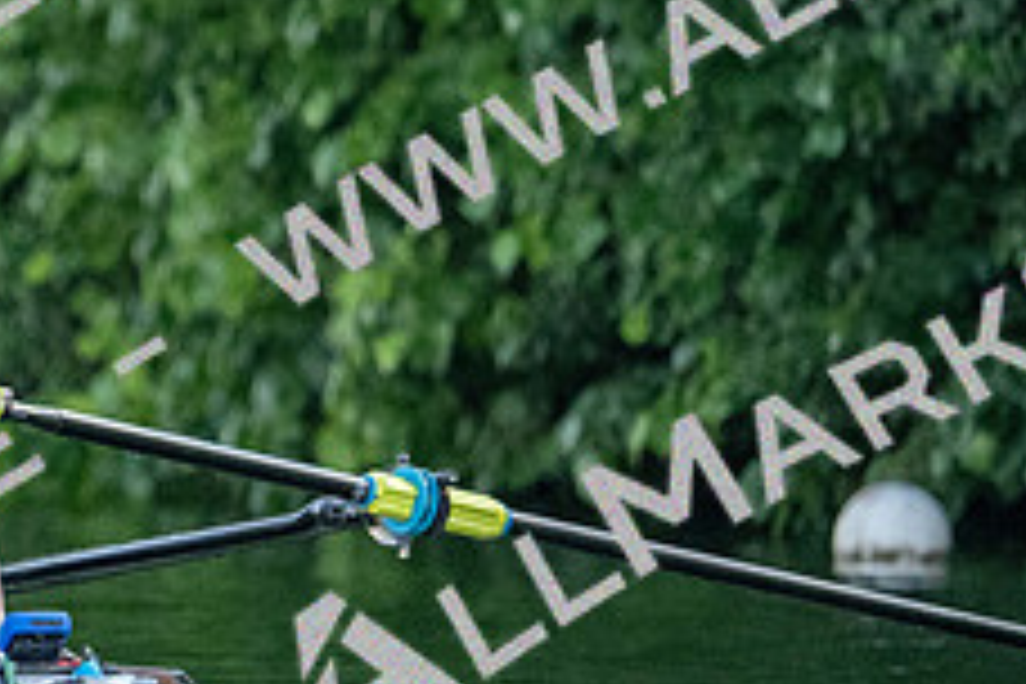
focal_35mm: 1527
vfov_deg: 0.9
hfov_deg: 1.4
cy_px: 380
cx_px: -90
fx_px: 43516
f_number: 4.5
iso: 3200
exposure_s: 1/2500
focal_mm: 400
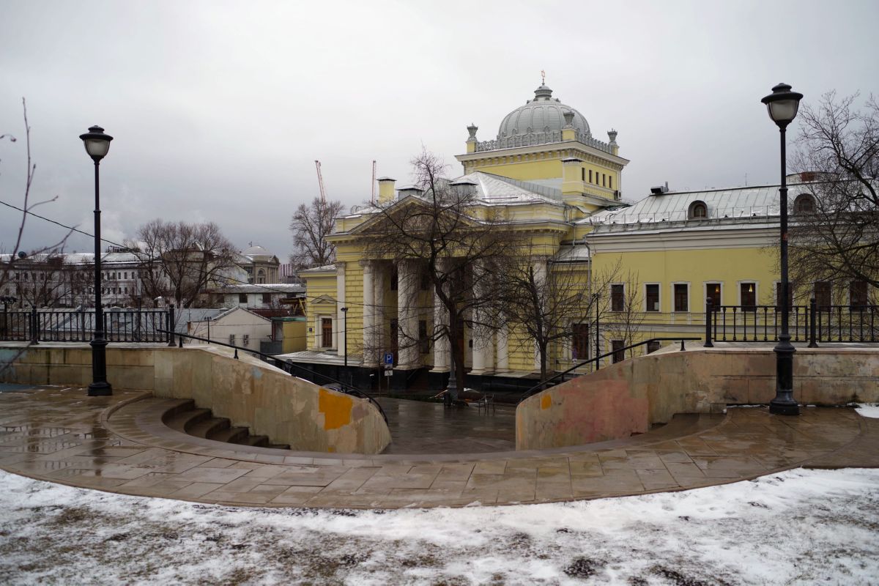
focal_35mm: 31
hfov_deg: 60.3
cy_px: 293
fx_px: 757
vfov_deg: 42.3
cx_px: 440
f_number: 3.5
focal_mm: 31
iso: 100
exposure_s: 1/160
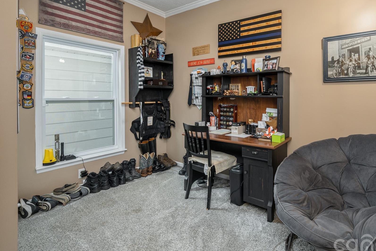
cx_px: 234
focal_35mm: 18
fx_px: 188
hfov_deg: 88.2
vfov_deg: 66.9
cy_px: 102
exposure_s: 1/80
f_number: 7.1
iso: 320
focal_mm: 14
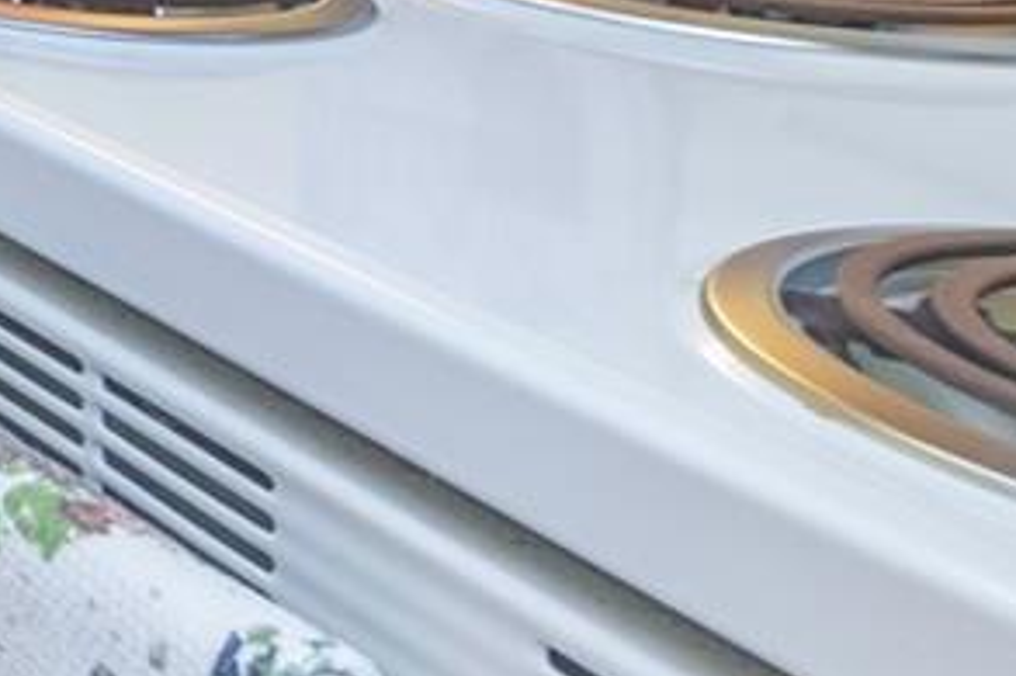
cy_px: -629
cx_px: -1293
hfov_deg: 15.7
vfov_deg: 14.2
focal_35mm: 82
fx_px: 2313
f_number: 8
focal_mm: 10
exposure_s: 1/80
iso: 200
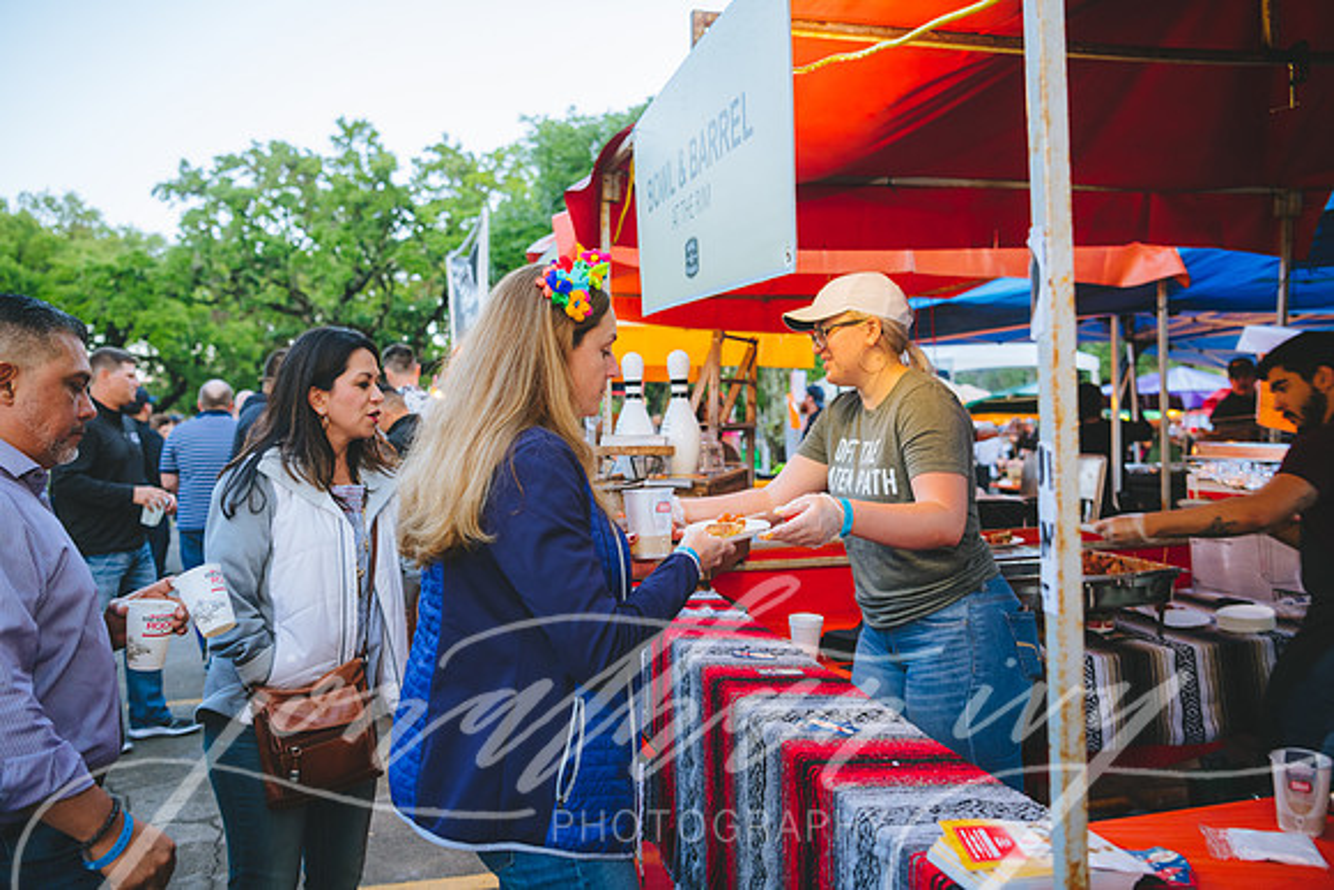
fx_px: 1186
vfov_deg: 41.1
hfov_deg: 58.7
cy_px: 445
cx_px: 667
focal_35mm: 32
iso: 400
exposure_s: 1/160
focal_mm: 32
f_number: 3.5
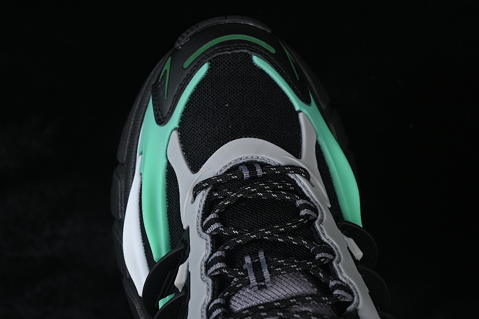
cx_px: 240
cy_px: 160
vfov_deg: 18.2
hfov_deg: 27.0
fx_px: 998
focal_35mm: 75
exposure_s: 1/50
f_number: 6.3
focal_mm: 50
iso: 160
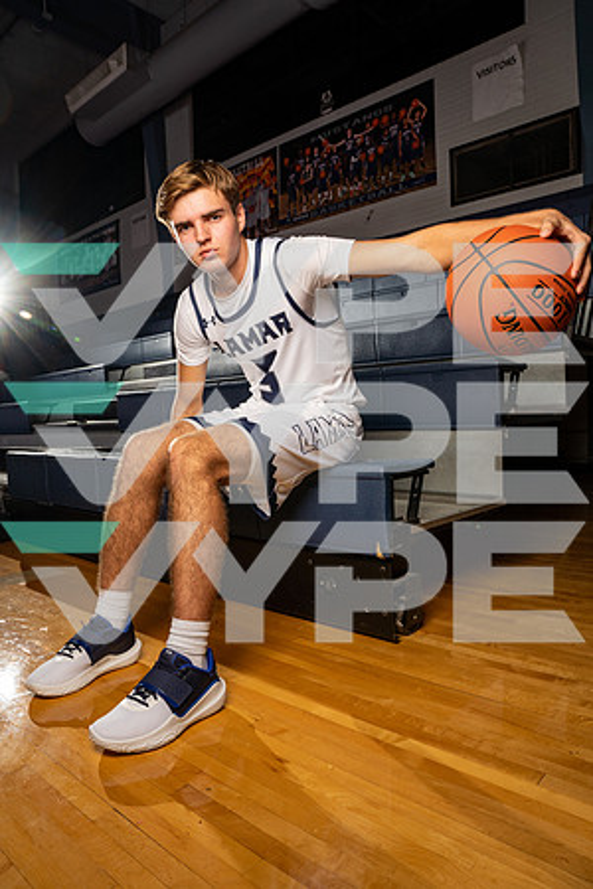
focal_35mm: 24
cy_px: 444
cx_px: 296
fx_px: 593
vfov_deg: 73.7
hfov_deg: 53.1
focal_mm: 24
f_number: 7.1
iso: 320
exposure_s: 1/200
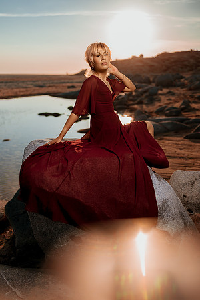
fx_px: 292
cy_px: 150
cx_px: 100
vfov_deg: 54.4
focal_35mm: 35
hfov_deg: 37.9
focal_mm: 35
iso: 50
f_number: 1.8
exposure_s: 1/8000
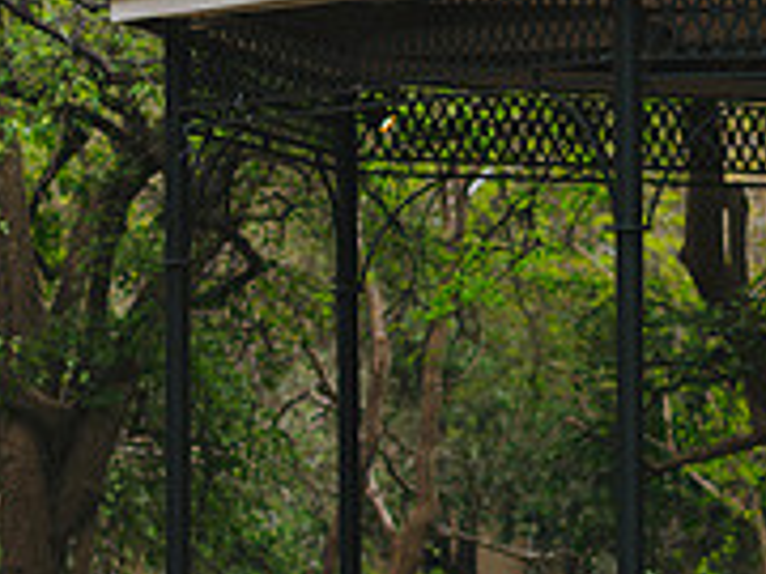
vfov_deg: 5.6
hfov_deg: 7.5
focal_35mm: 263
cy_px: 480
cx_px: 677
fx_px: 5820
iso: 200
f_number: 2
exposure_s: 1/2000
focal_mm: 85
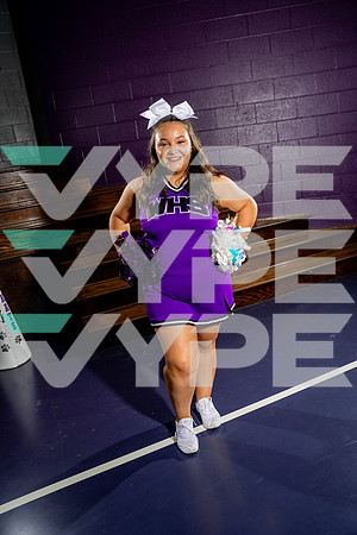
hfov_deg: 43.6
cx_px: 178
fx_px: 446
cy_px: 268
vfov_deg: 61.9
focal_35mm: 30
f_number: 4
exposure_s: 1/250
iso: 250
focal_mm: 30
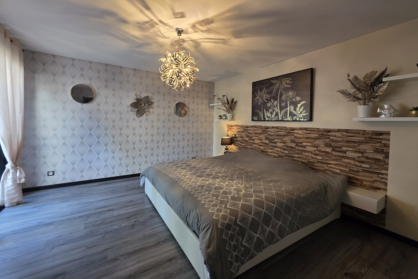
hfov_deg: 104.3
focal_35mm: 14
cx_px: 209
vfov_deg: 80.9
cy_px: 125
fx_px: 163
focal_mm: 2.2
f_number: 1.9
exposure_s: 1/50
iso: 160
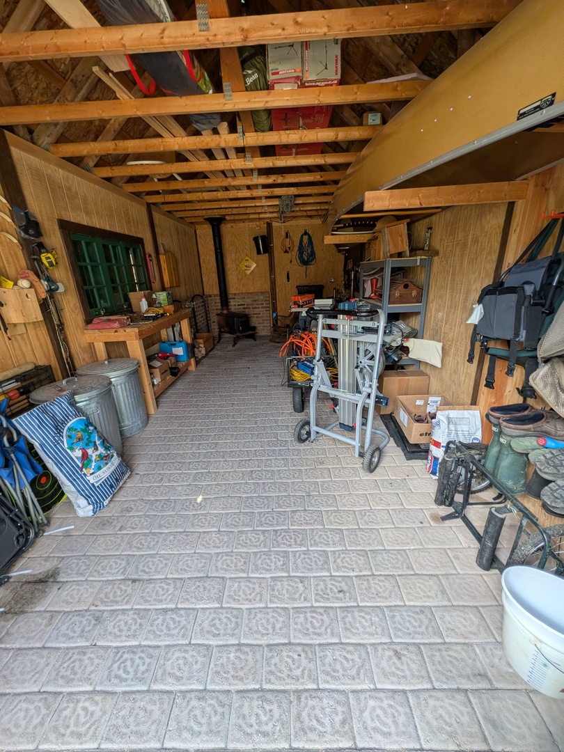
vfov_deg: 110.5
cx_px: 282
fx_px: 261
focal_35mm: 12
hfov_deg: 94.5
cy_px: 376
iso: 109
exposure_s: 1/140
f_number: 1.7
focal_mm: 2.02
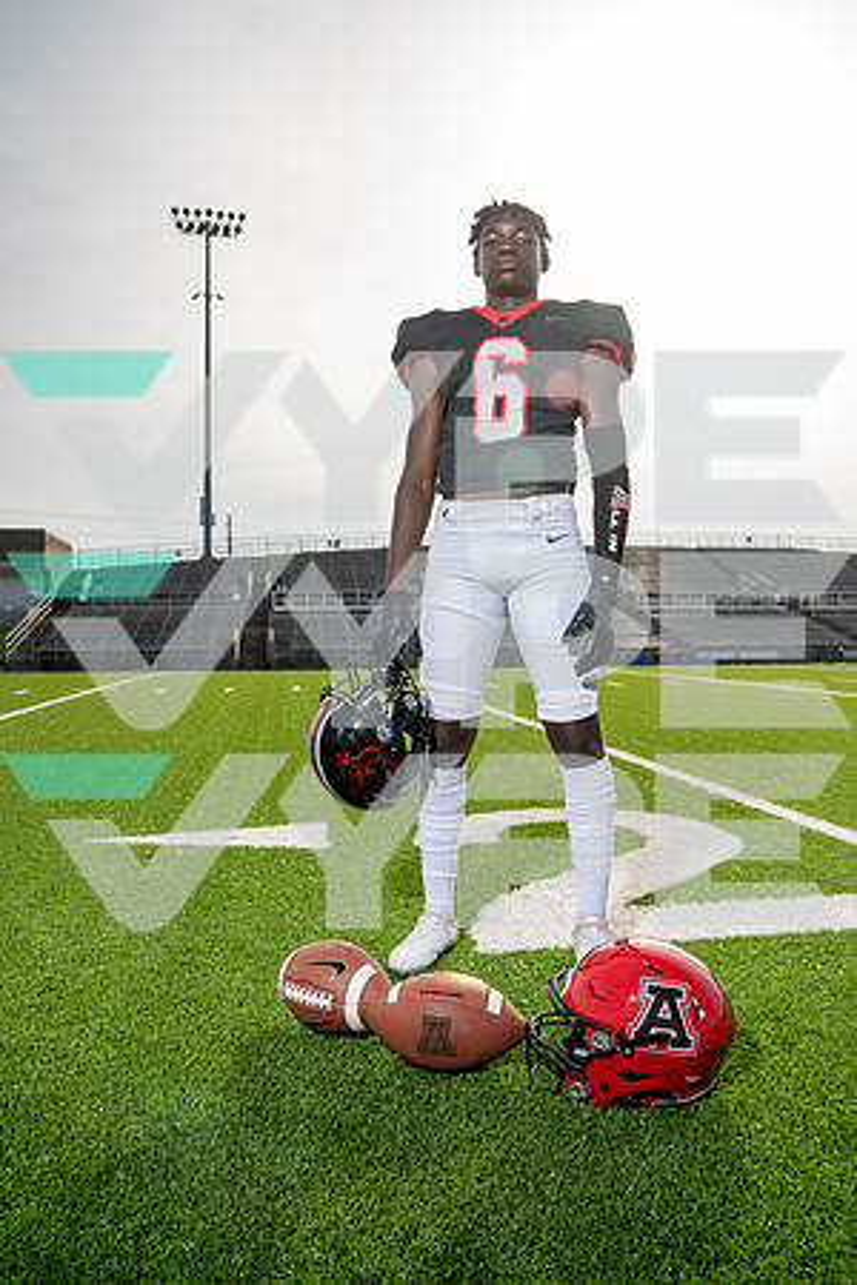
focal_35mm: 28
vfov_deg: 65.5
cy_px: 642
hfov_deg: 46.4
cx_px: 428
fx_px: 1000
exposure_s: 1/250
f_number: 6.3
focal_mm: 28
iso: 100
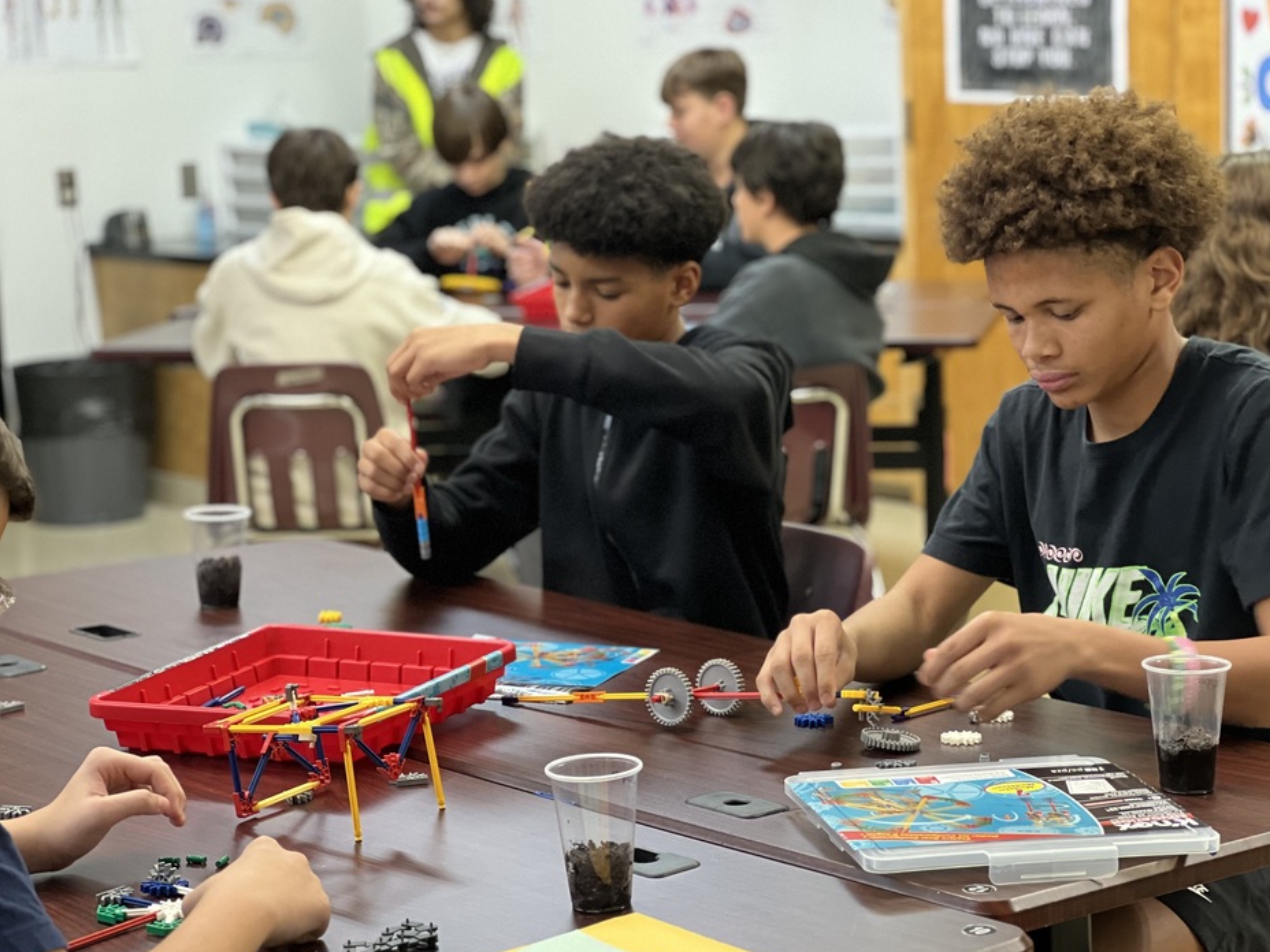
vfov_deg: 17.8
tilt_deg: -8.8
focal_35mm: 83
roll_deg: +2.3
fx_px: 3045
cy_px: 494
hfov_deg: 23.6
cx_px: 683
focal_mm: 9
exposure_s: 1/40
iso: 320
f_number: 2.8
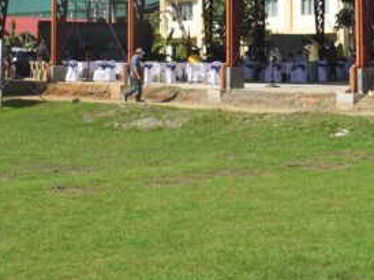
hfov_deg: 24.3
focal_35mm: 79
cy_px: -40
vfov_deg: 17.9
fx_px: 853
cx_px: 311
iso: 200
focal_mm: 20
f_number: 10
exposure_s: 1/400
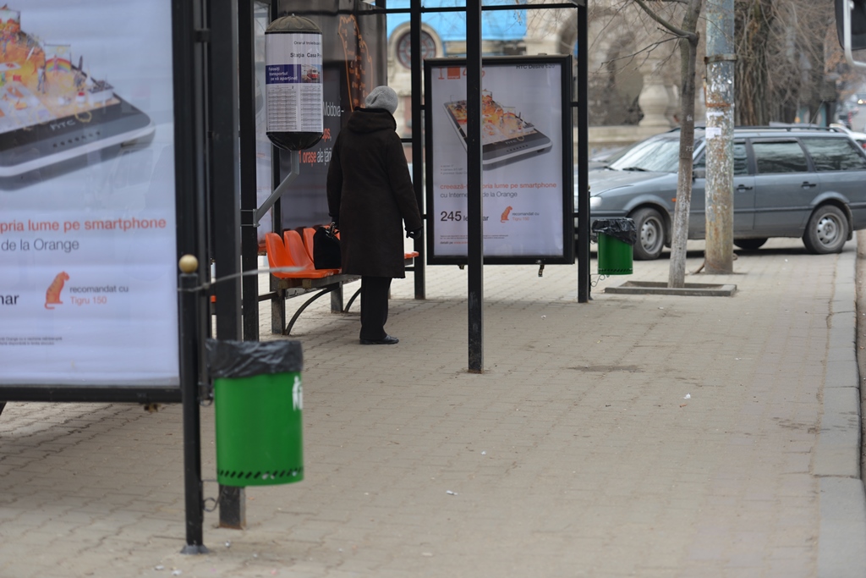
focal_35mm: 86
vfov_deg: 15.9
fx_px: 2069
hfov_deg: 23.6
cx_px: 433
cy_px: 289
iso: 110
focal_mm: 86
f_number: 2.8
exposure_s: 1/125
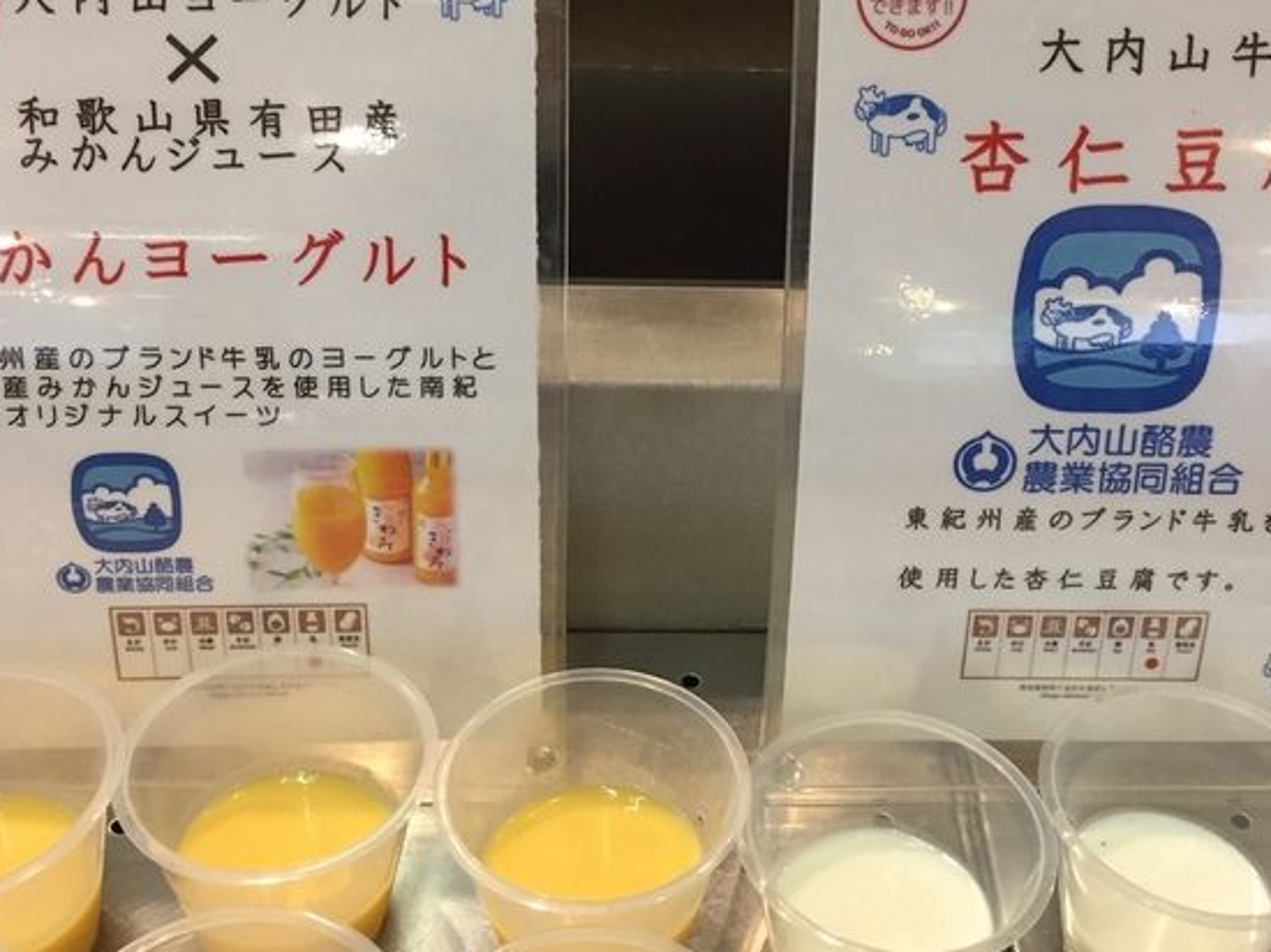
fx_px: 1578
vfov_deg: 33.5
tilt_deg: -36.5
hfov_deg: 43.8
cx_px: 708
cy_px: 399
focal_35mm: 43
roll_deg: -4.4
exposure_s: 1/30
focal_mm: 4.15
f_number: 2.2
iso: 125
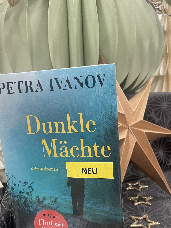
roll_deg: +4.6
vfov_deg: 52.4
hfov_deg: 40.7
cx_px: 89
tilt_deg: -10.8
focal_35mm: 35
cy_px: 131
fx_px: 231
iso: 125
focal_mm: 4.2
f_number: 1.6
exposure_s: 1/98
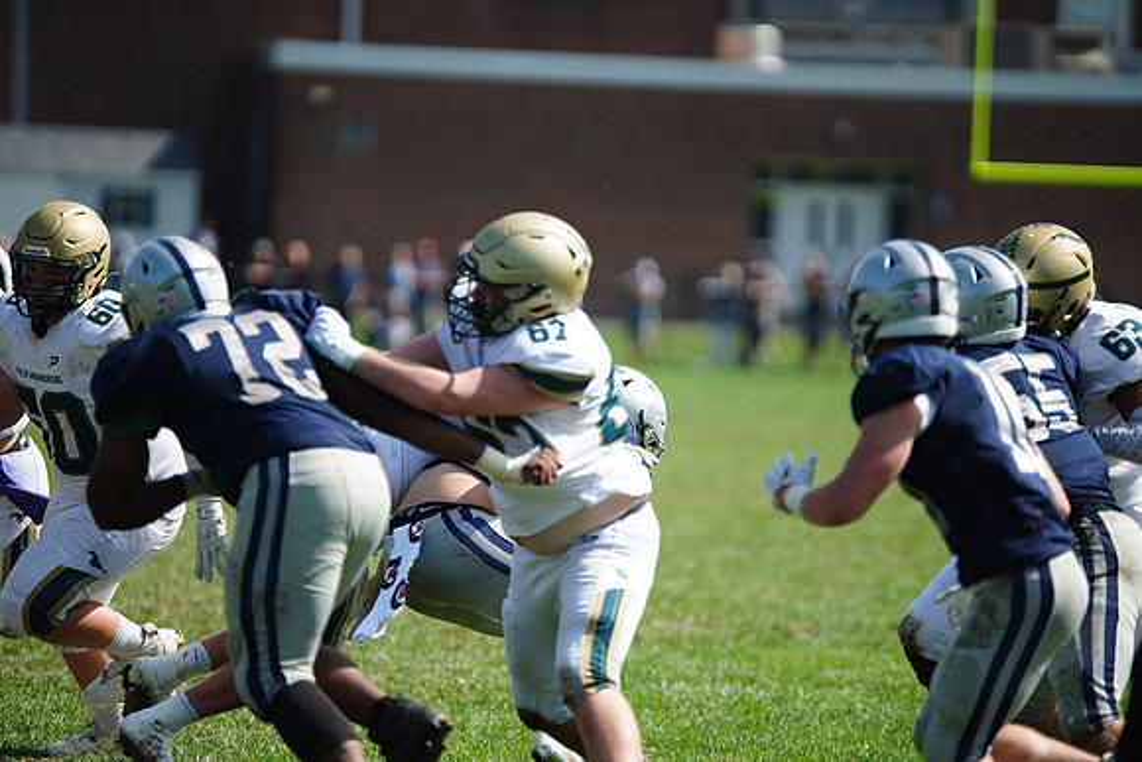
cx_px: 571
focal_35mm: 261
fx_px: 8281
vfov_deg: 5.3
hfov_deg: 7.9
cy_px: 381
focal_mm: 261
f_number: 2.8
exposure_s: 1/4000
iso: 400
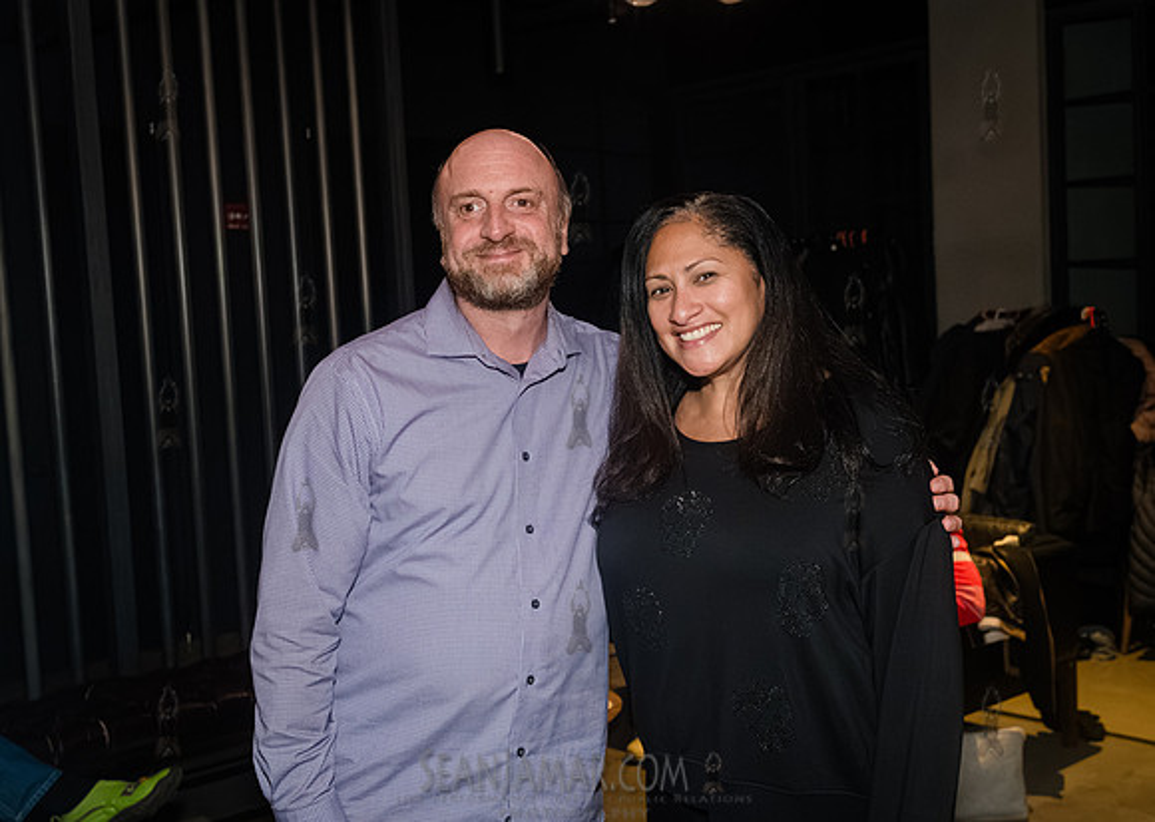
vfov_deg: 32.0
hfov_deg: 43.8
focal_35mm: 44
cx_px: 530
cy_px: 411
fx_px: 1436
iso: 8000
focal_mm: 35
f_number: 5
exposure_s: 1/400
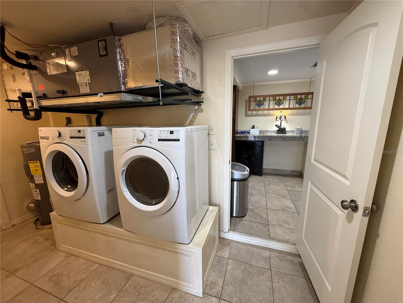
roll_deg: +1.2
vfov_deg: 85.7
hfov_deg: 102.1
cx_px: 202
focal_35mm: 14
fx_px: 163
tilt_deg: -12.1
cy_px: 152
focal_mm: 2.22
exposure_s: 1/60
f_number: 2.2
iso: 320
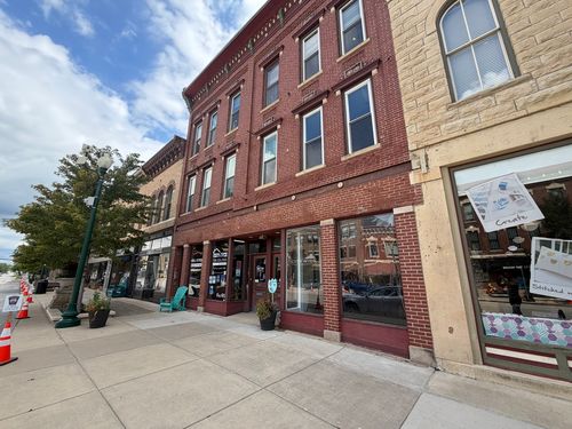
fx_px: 231
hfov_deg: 102.1
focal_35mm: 14
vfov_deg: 85.7
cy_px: 214
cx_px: 286
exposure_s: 1/658
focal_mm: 2.22
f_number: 2.2
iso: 40
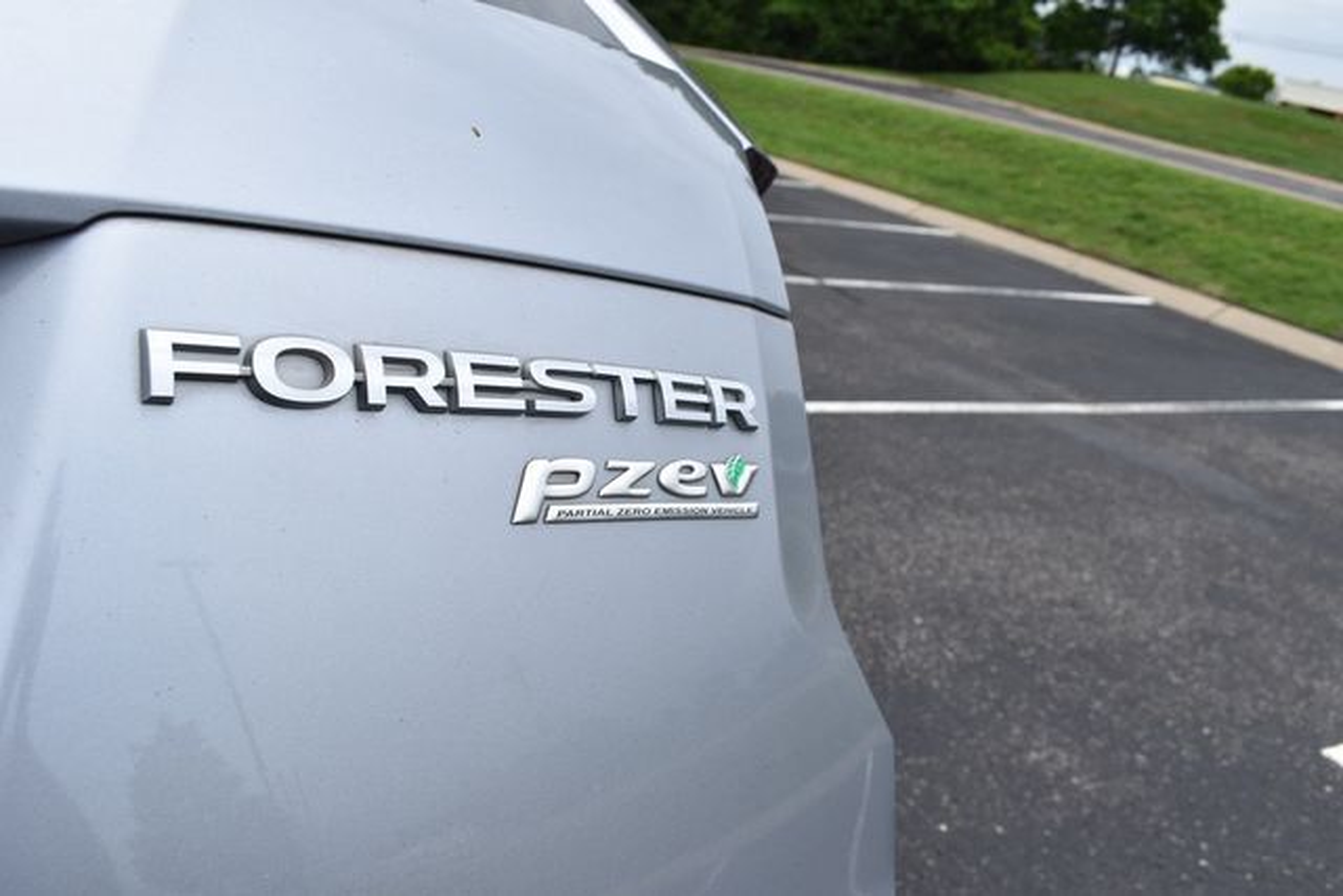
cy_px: 448
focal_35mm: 30
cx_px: 672
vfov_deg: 43.6
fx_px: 1119
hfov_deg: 61.9
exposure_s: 1/320
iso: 100
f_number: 9
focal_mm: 20
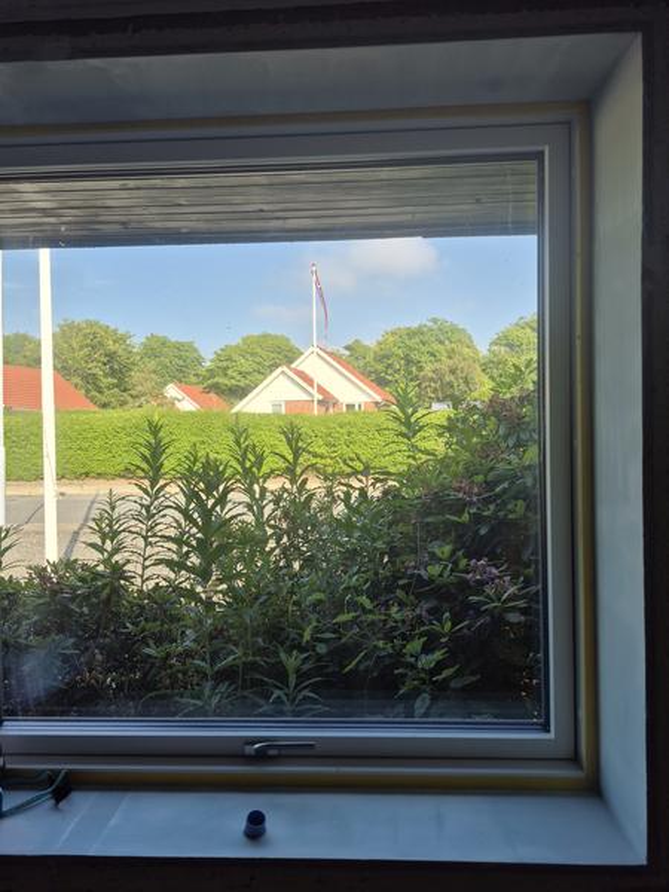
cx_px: 334
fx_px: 593
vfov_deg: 73.9
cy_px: 446
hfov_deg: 58.9
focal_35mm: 23
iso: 25
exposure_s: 1/612
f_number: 1.8
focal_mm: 5.4
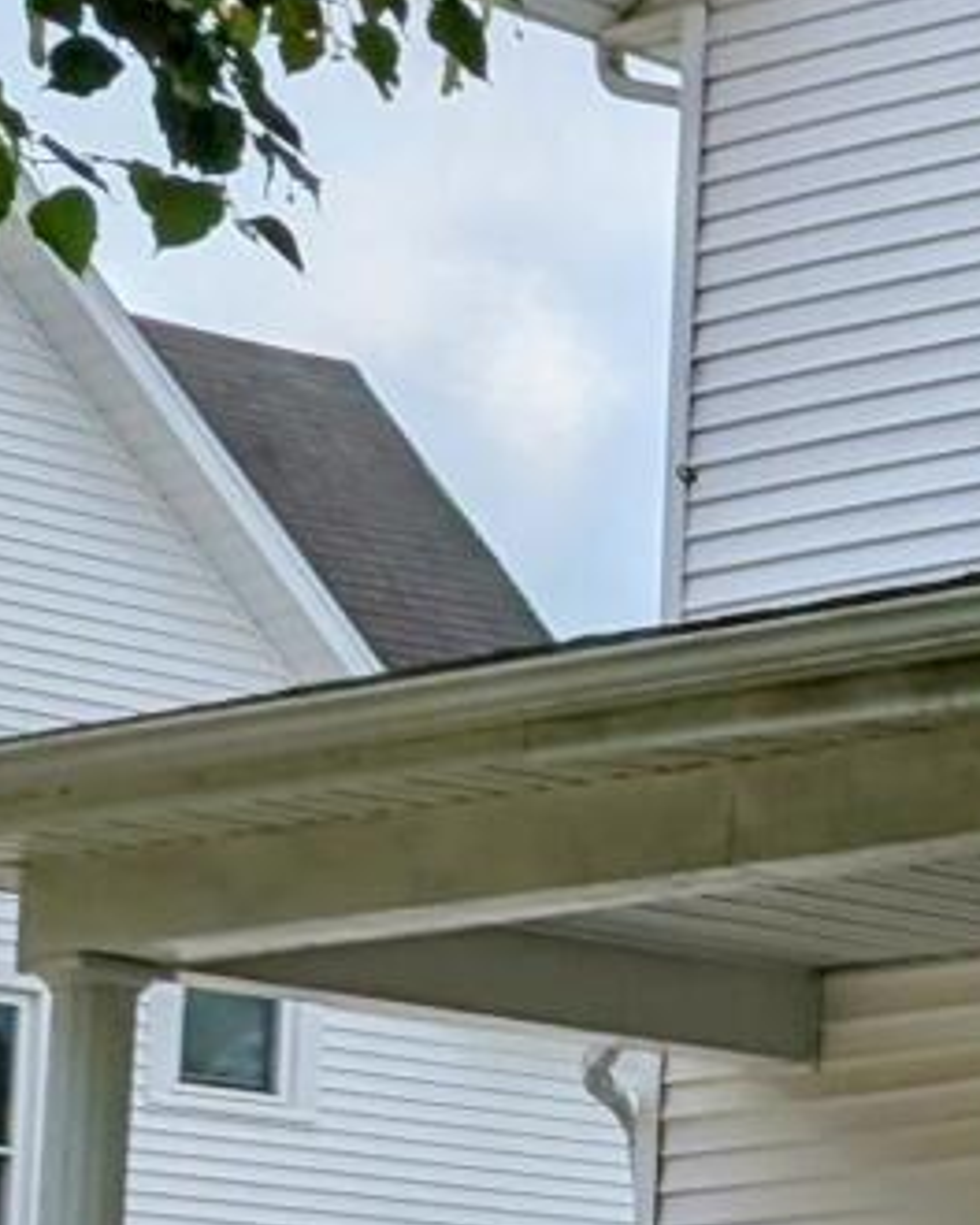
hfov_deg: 9.7
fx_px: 5148
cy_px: 1180
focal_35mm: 142
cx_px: 2277
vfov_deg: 13.4
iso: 71
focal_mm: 6.81
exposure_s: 1/8065
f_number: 1.85
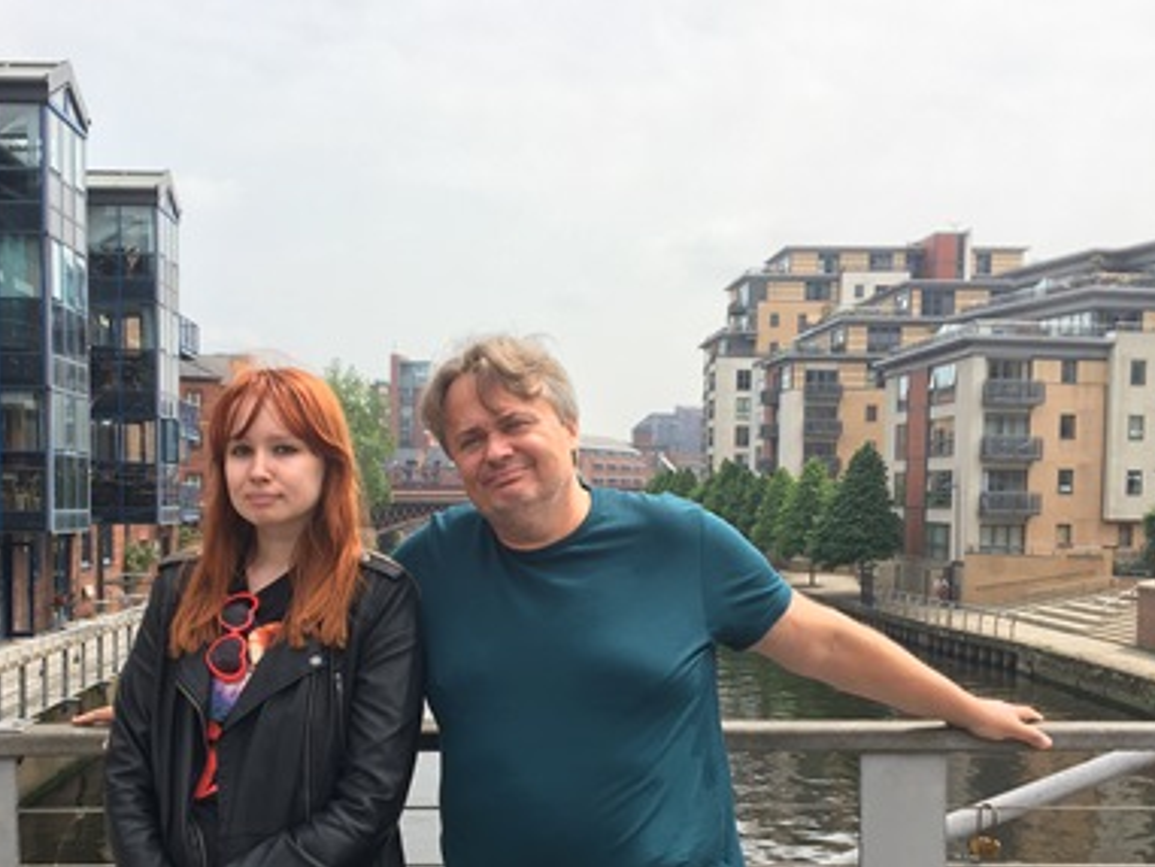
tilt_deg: -3.7
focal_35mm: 46
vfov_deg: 31.3
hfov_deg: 41.1
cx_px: 465
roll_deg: -0.4
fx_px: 1535
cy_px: 588
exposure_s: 1/785
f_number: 2.2
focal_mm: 4.15
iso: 25
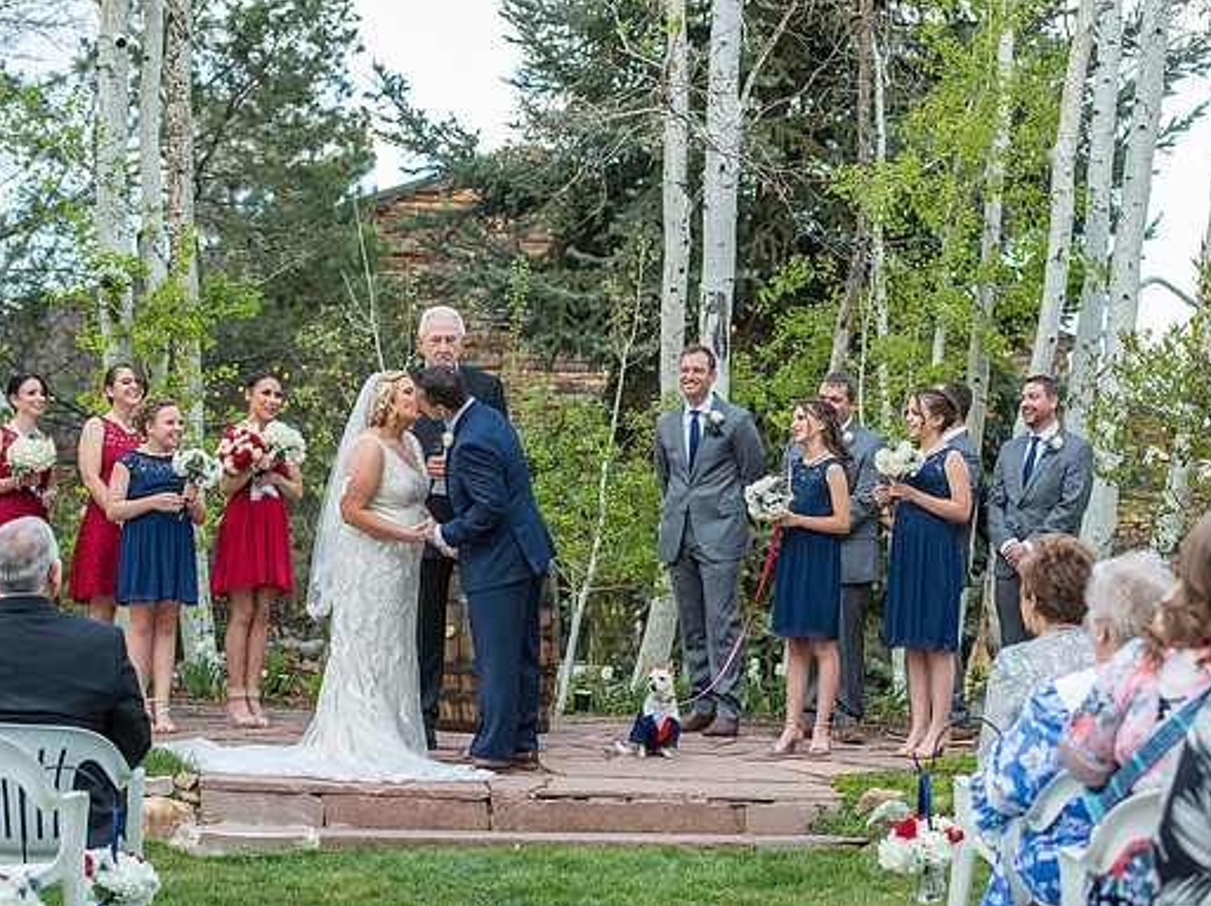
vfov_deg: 13.3
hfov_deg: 17.7
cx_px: 534
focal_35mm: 111
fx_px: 3880
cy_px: 452
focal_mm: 102
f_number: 5
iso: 400
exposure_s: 1/200
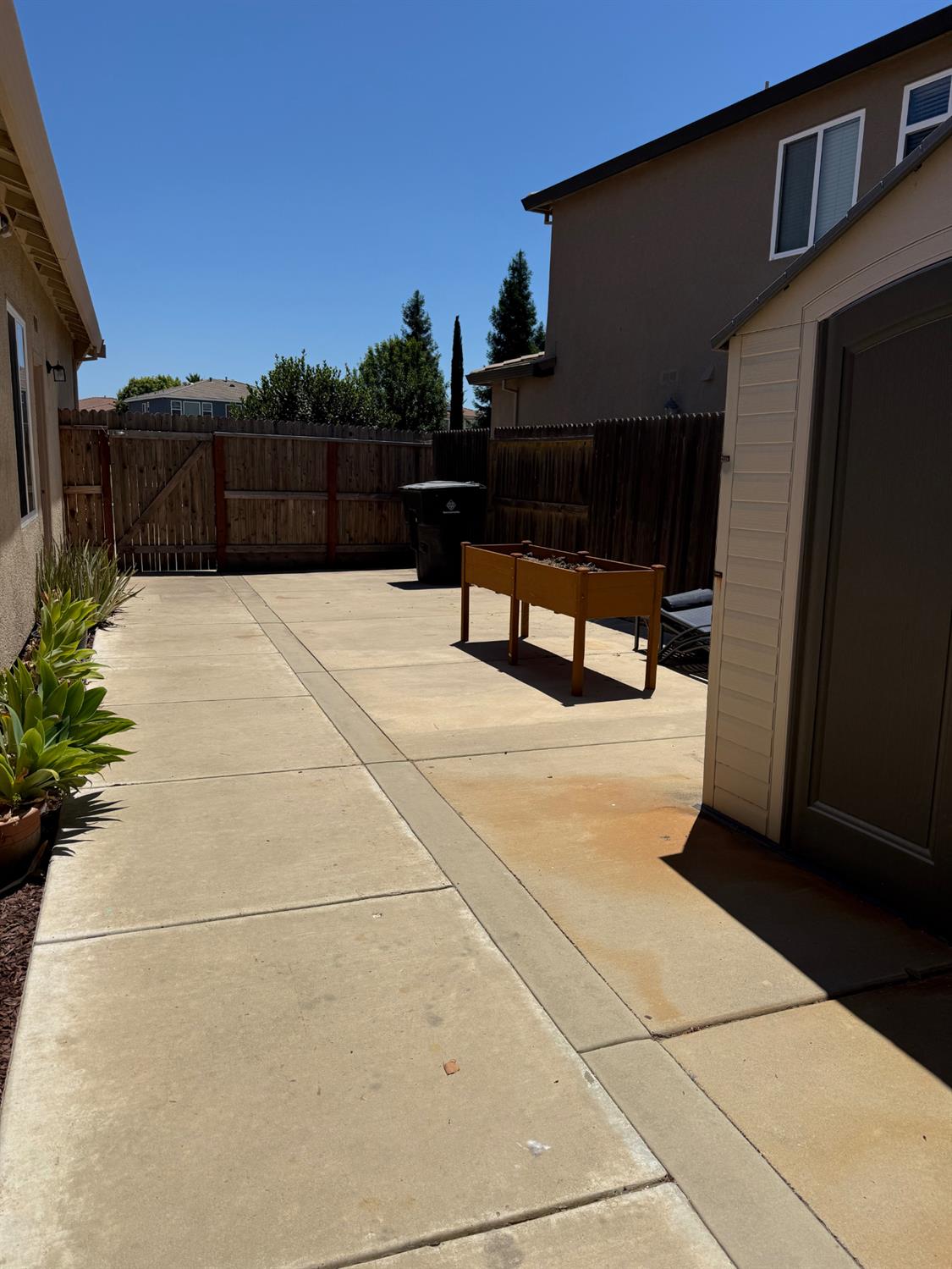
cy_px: 634
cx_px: 476
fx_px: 880
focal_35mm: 24
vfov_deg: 71.6
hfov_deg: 56.8
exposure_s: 1/9091
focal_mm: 6.76
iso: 80
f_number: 1.78
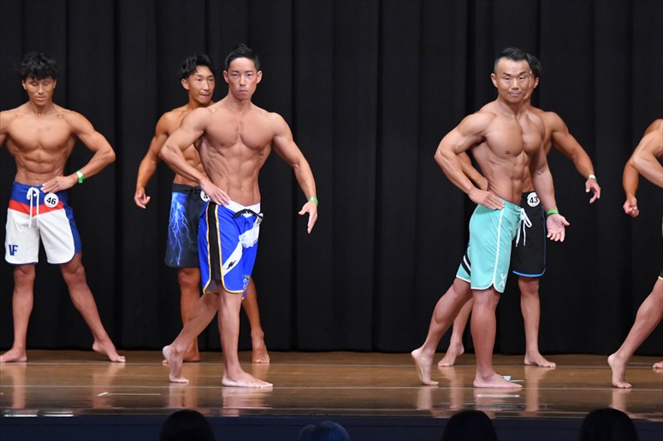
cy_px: 220
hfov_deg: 9.5
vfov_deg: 6.3
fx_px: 3995
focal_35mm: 217
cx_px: 332
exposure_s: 1/400
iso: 8000
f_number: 5.6
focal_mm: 145
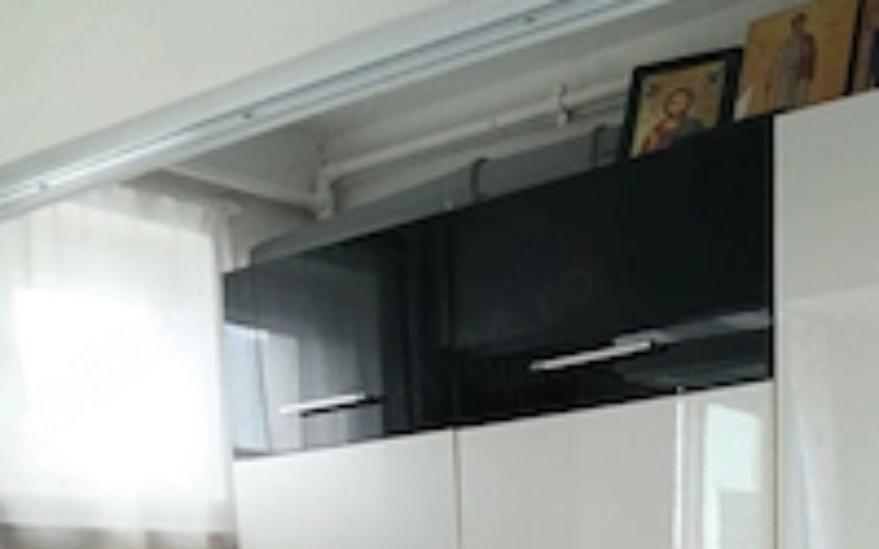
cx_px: 541
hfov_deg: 36.7
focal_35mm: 55
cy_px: 764
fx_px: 1318
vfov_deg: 20.8
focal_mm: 3.98
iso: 100
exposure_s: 1/50
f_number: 1.8
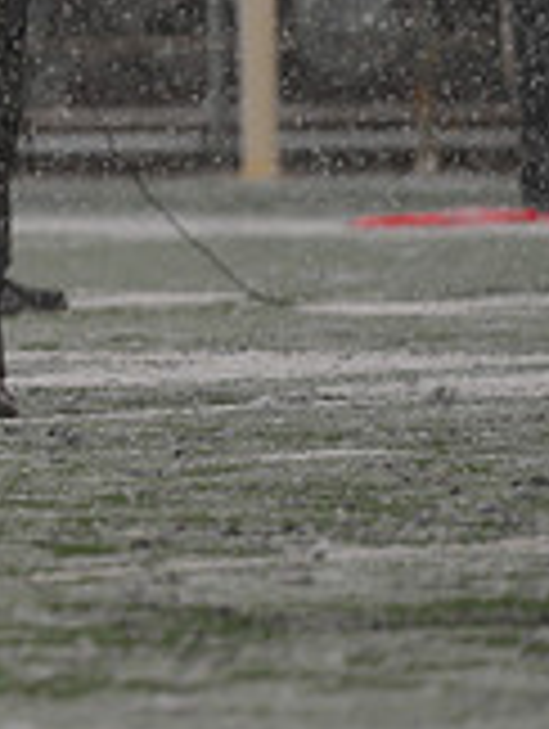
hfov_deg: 1.4
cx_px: -729
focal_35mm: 1031
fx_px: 21745
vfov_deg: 1.9
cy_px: -110
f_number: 2.8
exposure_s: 1/1600
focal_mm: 300
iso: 320
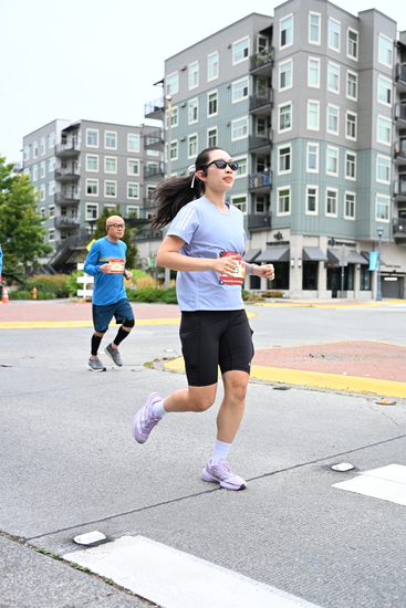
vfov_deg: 45.4
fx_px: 727
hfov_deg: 31.2
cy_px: 304
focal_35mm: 43
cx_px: 203
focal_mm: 43
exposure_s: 1/800
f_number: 4
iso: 1600
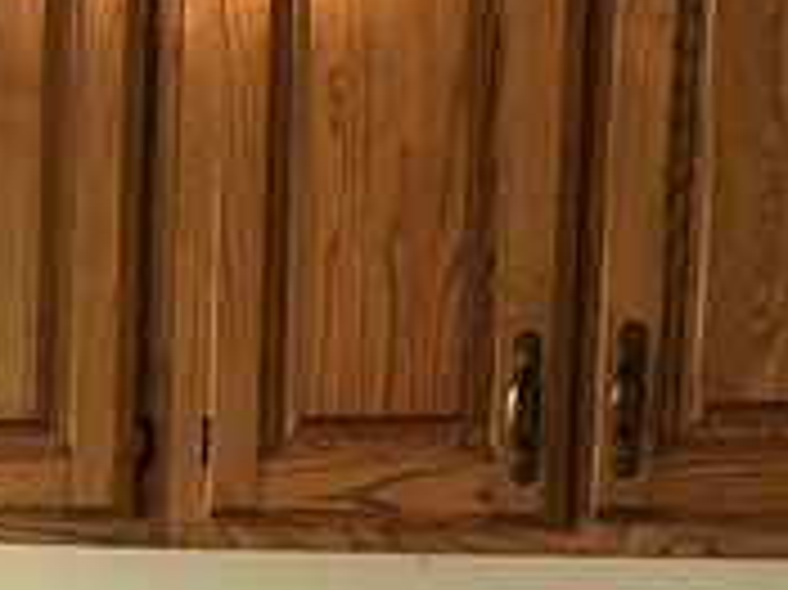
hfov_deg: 11.7
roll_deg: -1.0
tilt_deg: -7.4
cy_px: 806
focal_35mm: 152
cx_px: -752
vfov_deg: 9.5
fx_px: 3458
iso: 80
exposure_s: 1/122
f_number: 1.6
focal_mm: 5.1
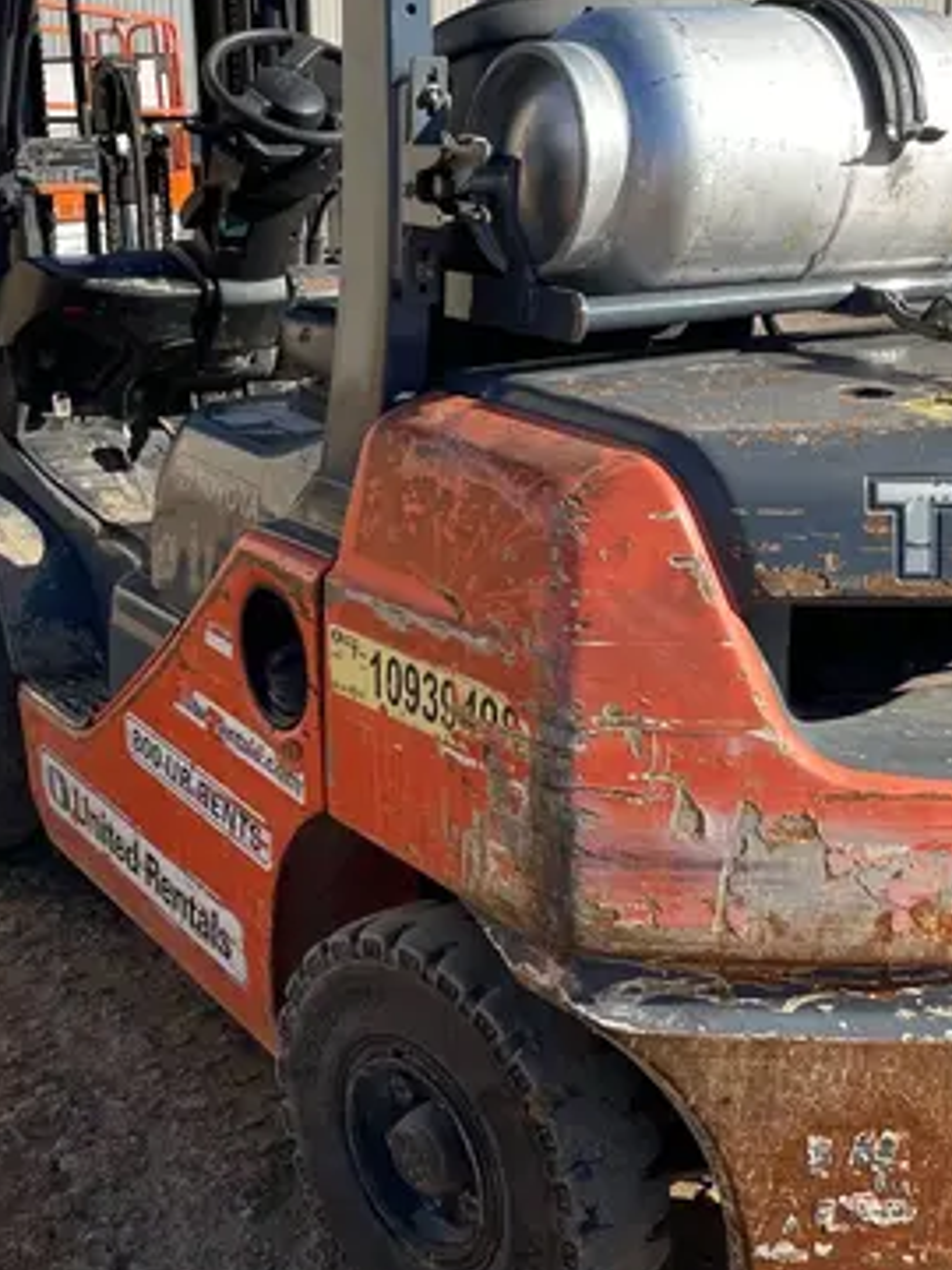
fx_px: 1943
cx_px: 201
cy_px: 584
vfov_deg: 36.1
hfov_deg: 27.0
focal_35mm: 53
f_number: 1.6
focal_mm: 4.2
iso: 32
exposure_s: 1/1595
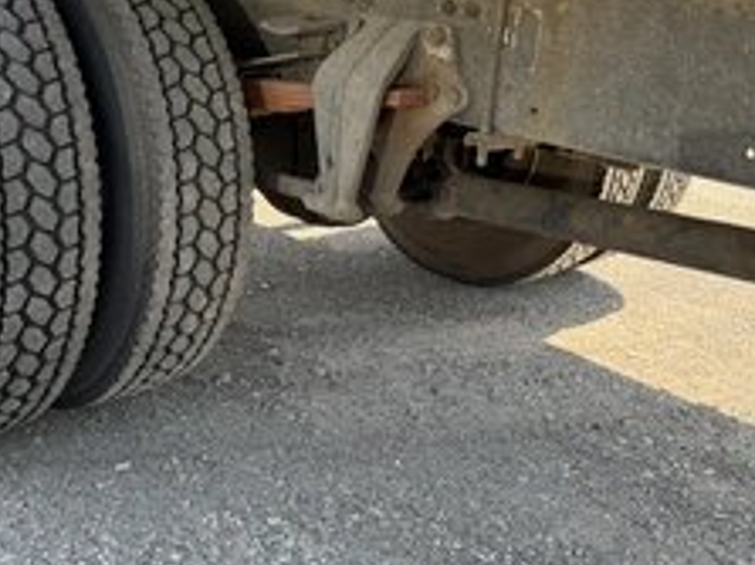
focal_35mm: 43
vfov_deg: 33.2
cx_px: 271
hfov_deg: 43.4
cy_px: 183
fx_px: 937
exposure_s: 1/517
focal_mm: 6.76
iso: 100
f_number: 1.78
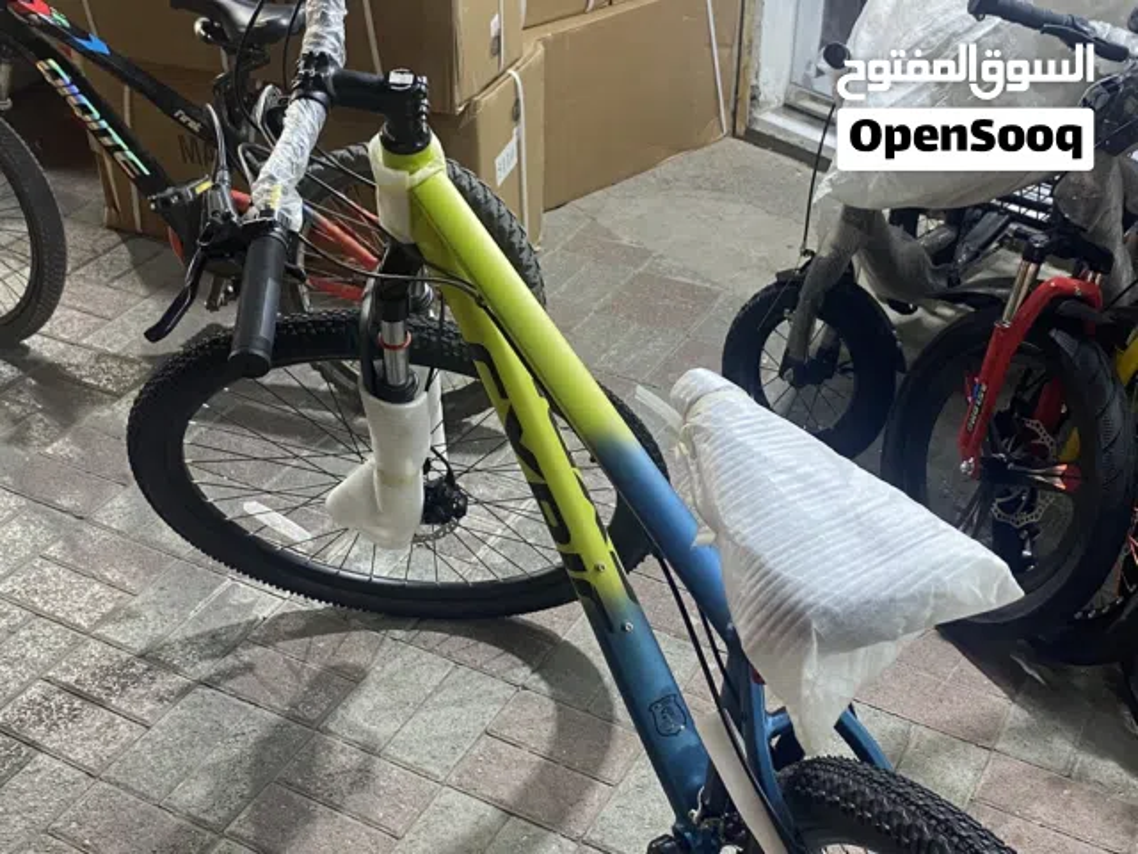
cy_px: 427
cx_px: 569
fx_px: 855
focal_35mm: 26
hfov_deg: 67.3
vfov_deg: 53.1
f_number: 1.8
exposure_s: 1/50
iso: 200
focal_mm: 4.25
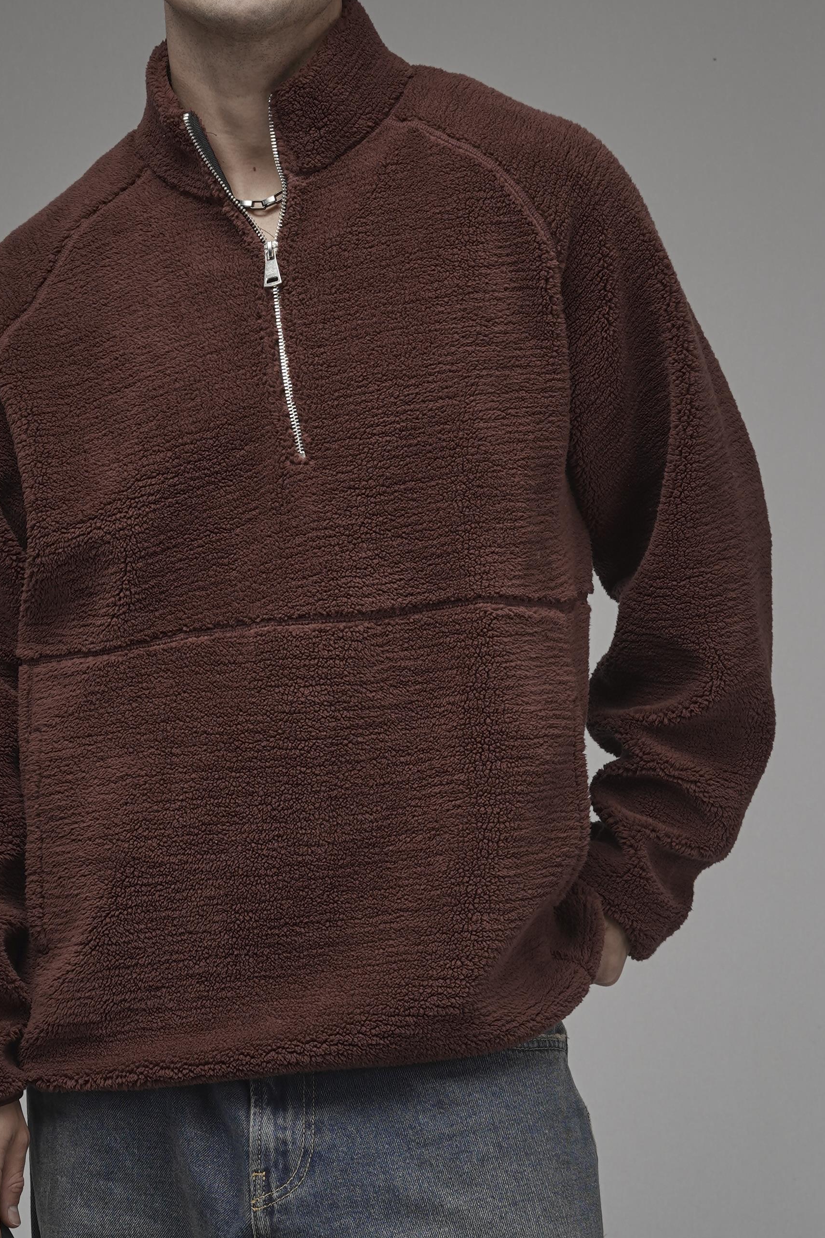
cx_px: 251
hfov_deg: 11.9
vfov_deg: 17.8
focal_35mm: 115
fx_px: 3953
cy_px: 475
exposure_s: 1/125
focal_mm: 50
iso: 64
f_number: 8
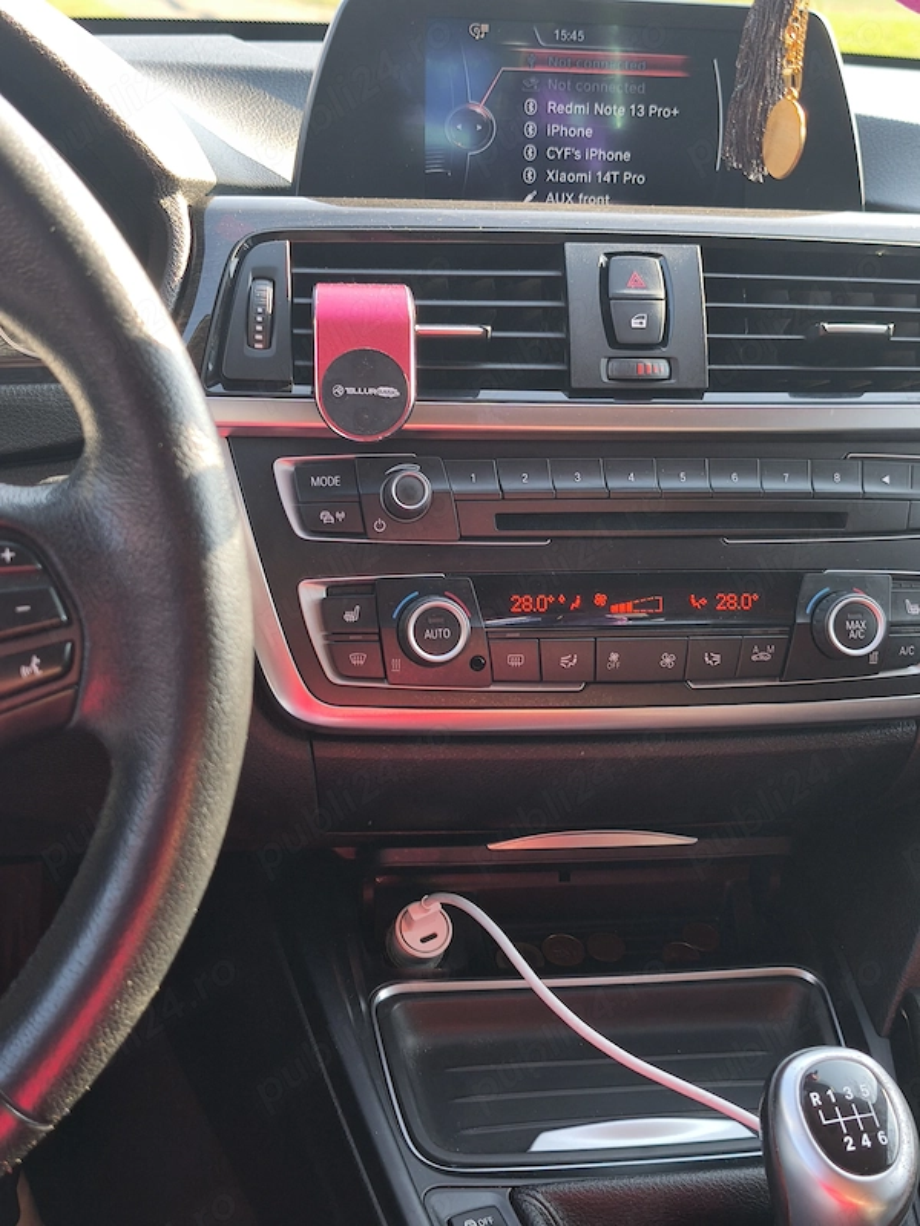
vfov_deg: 45.8
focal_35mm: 41
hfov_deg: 35.1
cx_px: 460
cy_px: 613
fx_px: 1453
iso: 50
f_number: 1.6
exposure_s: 1/156
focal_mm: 6.57
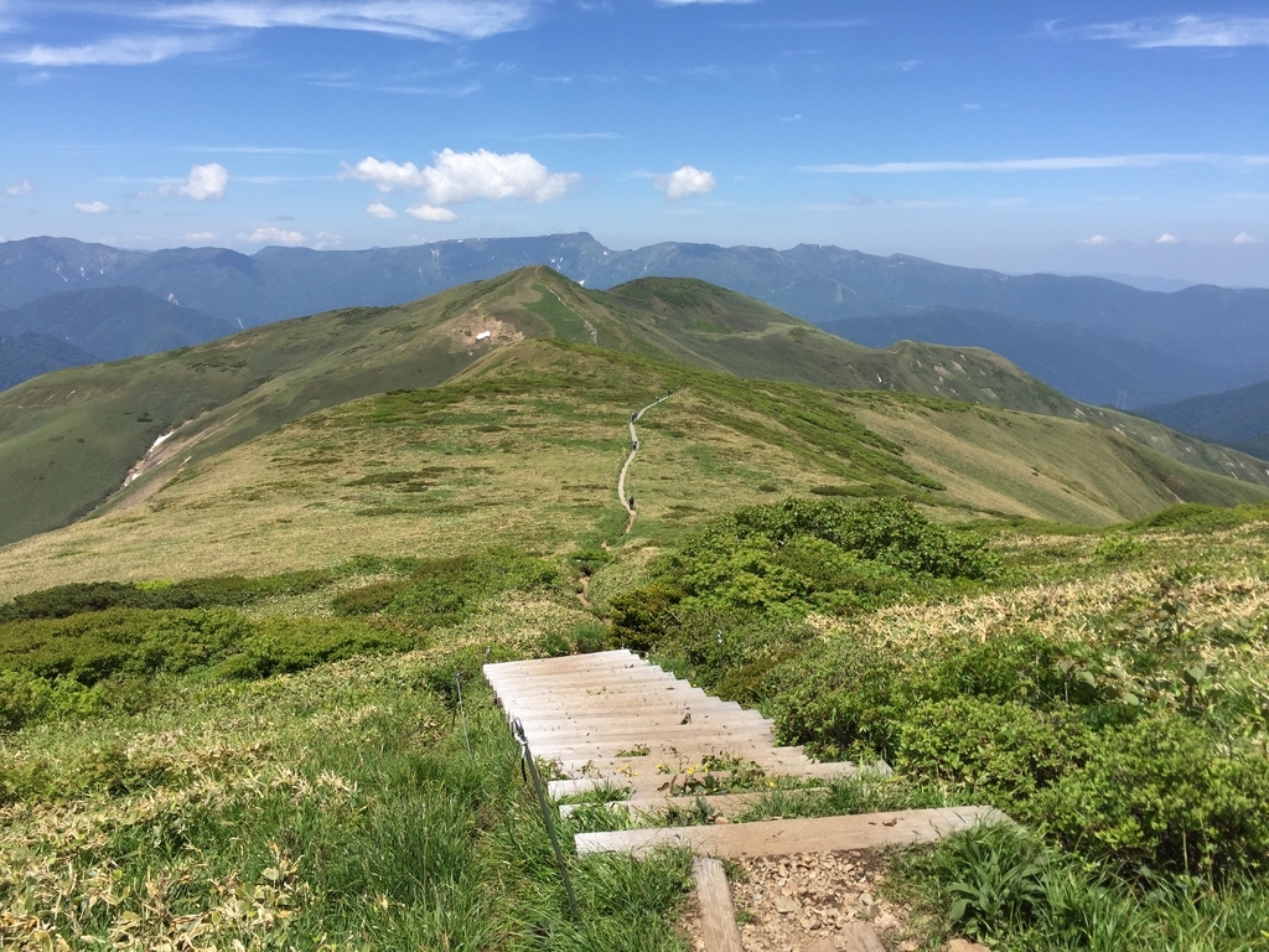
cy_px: 476
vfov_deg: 48.2
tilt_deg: -14.3
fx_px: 1063
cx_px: 634
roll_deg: +0.7
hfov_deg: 61.7
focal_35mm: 29
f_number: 2.2
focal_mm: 4.15
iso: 32
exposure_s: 1/1980
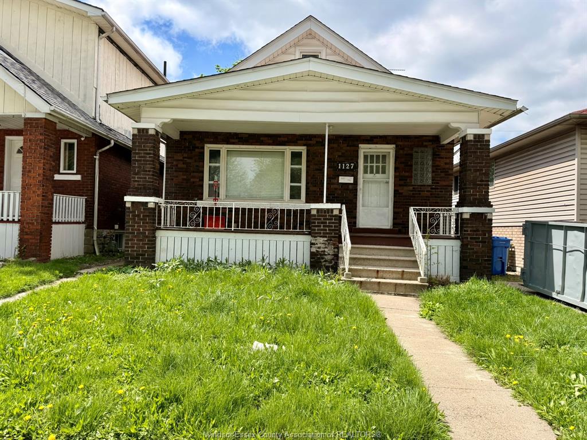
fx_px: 407
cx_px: 294
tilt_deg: +1.7
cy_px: 220
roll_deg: -2.0
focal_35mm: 24
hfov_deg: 71.6
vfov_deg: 56.8
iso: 100
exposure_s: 1/4673
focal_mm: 6.76
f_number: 1.78
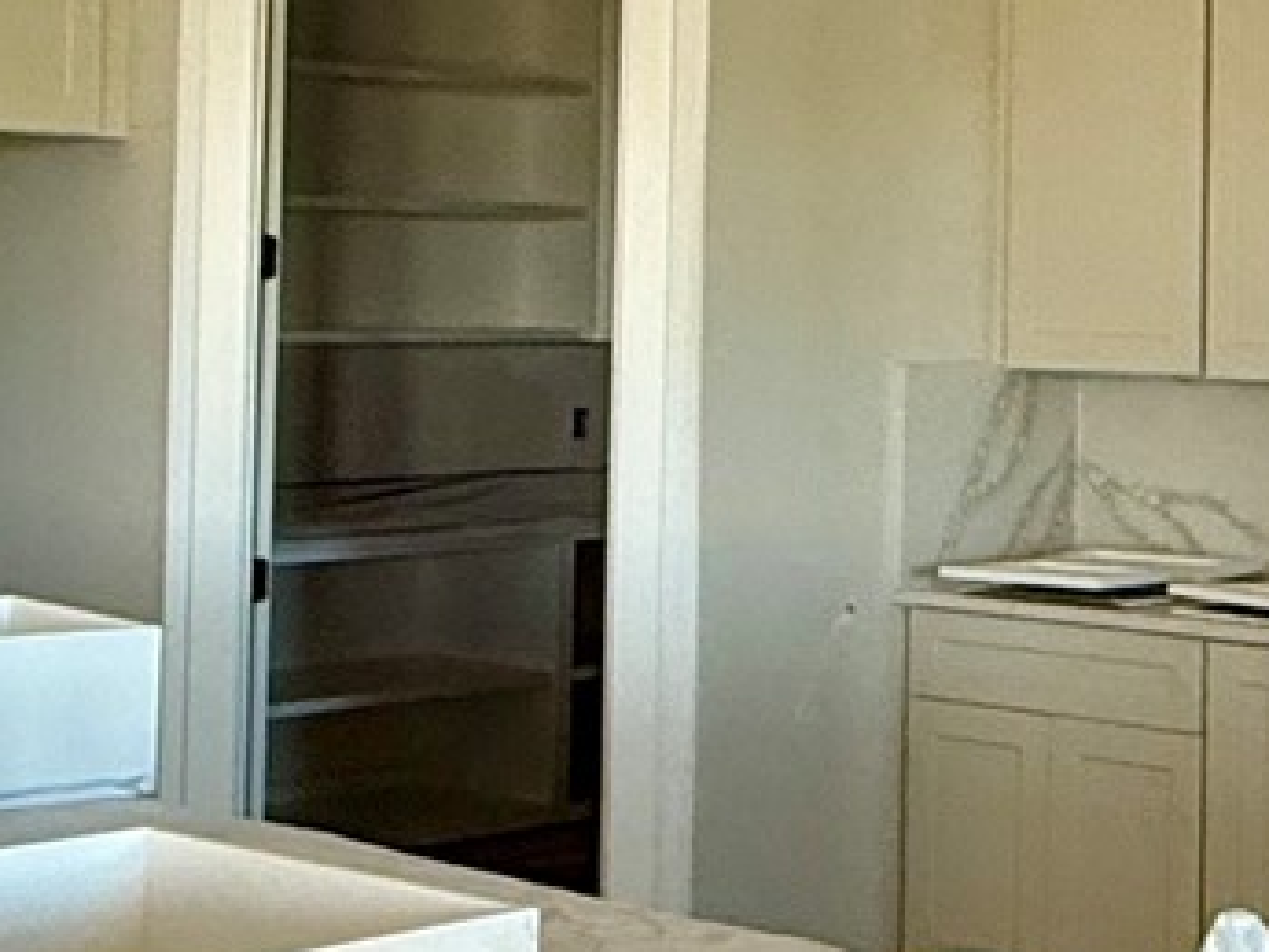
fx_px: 3044
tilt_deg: +2.5
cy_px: 173
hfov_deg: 23.4
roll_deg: -1.0
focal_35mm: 83
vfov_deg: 17.6
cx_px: 909
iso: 250
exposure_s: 1/99
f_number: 2.2
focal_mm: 2.22
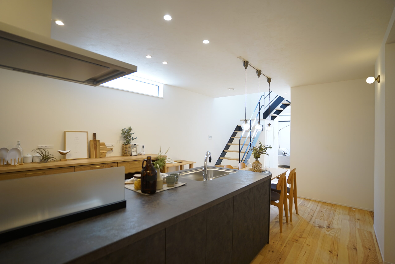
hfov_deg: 93.3
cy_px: 132
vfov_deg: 70.4
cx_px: 198
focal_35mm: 17
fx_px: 187
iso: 200
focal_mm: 17
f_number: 2.8
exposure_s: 1/60
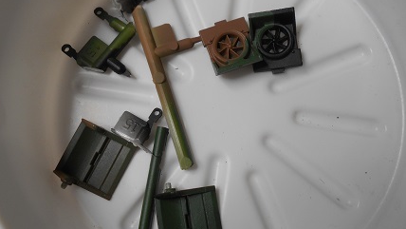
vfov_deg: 28.4
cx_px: 200
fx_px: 452
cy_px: 107
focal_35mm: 42
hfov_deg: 48.3
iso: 80
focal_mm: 5.1
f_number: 3.4
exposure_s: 1/100
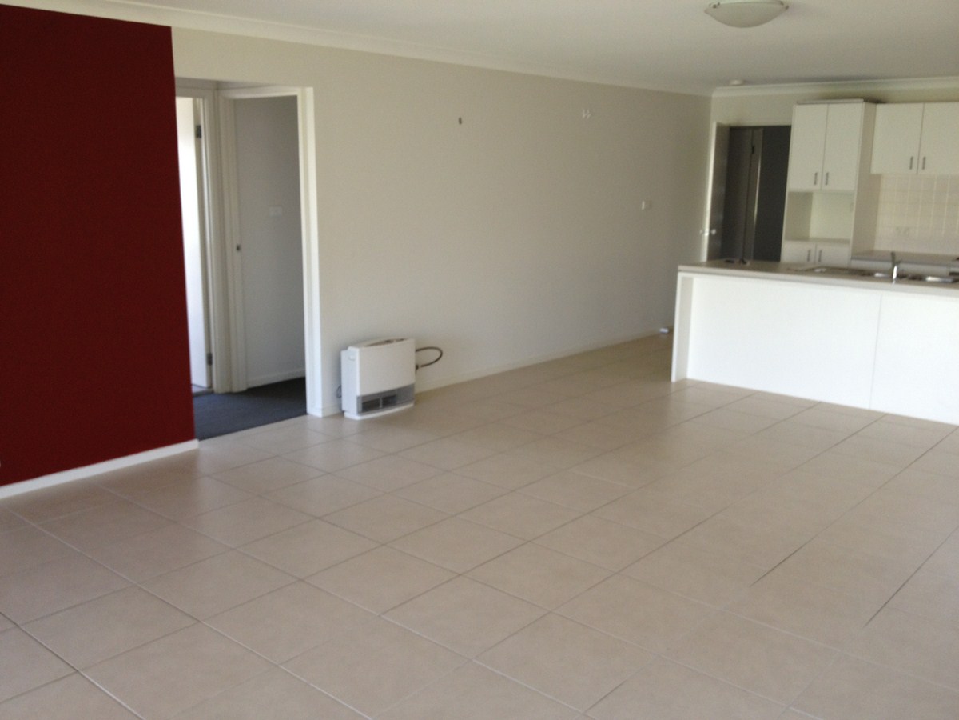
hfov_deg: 52.6
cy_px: 360
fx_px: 970
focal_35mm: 35
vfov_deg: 40.7
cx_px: 480
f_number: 2.4
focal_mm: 4.28
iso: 64
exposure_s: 1/30
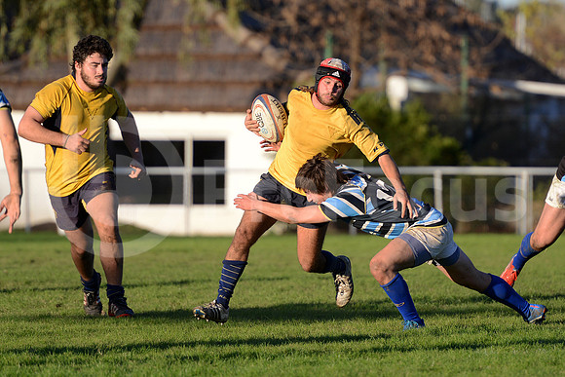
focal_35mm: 270
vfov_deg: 5.1
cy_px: 188
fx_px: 4238
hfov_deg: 7.6
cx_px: 282
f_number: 4
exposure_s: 1/1250
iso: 500
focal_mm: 270
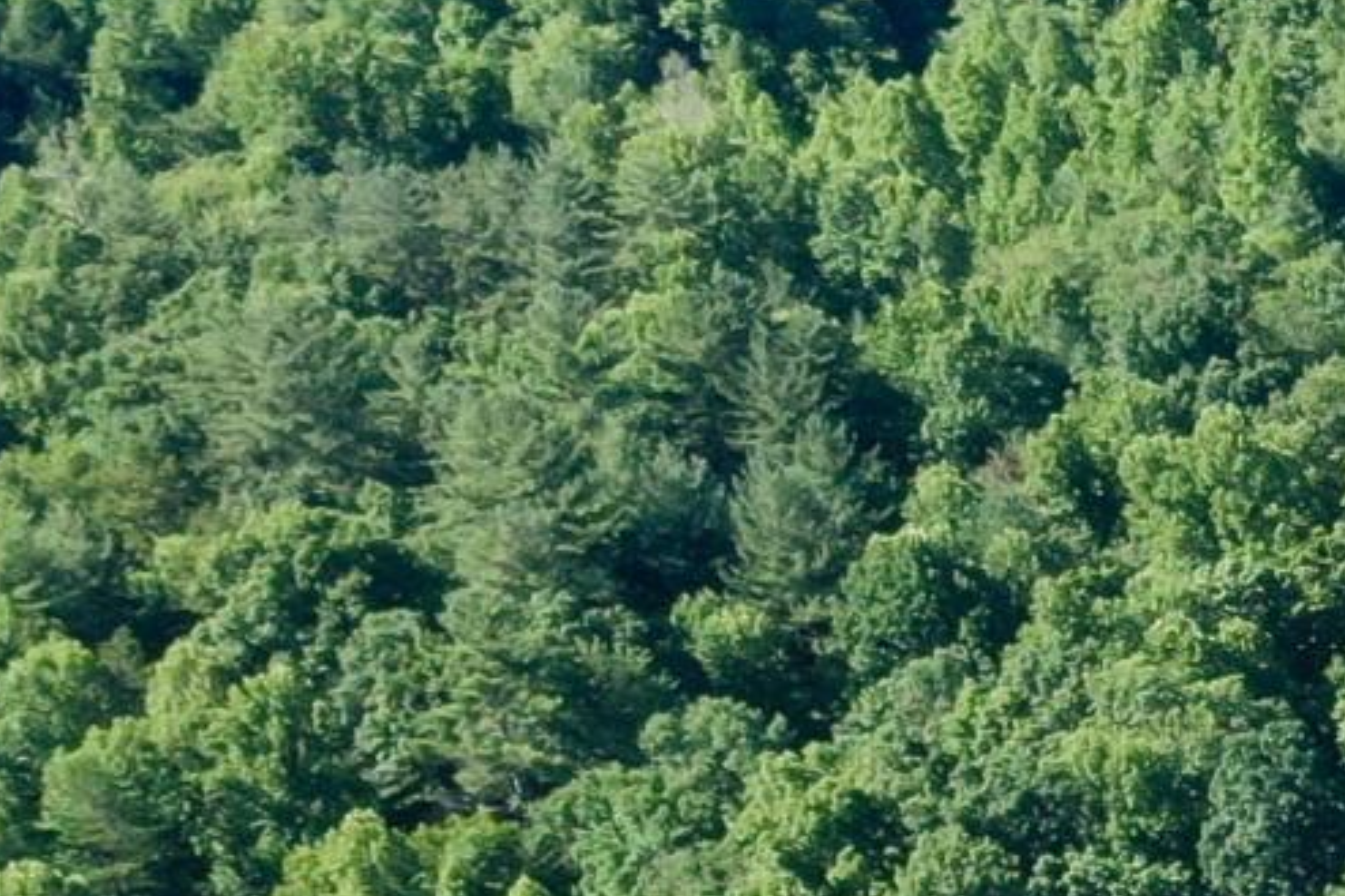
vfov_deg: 8.0
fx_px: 6349
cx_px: 3872
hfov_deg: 9.7
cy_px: 1204
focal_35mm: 170
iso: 100
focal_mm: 10.26
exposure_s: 1/120
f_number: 8
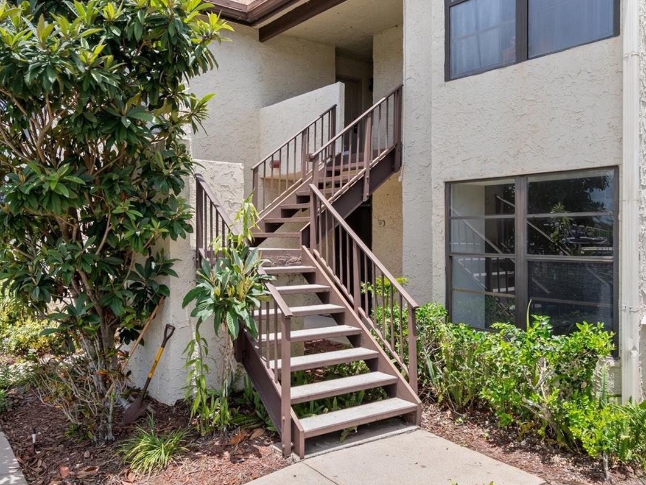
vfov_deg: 48.2
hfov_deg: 61.7
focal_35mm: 29
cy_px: 235
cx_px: 328
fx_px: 541
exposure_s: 1/320
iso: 320
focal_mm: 20
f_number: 8
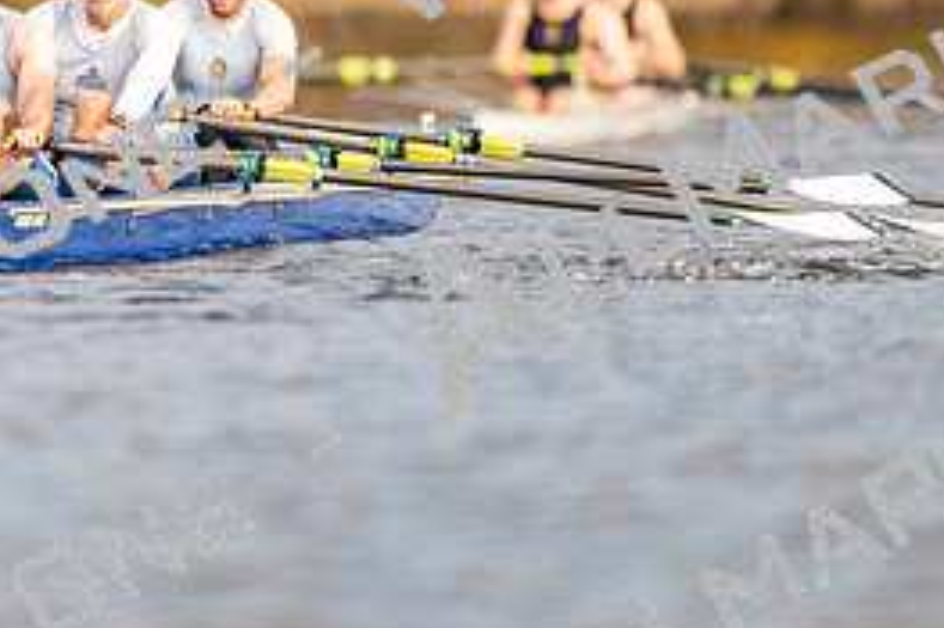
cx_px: 118
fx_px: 34721
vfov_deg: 1.0
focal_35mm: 1325
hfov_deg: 1.6
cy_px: 81
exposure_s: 1/2500
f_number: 4
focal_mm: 600
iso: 2500
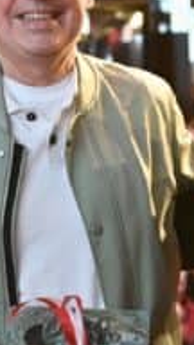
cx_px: 334
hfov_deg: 6.3
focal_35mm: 190
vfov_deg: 11.3
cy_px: 182
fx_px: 1738
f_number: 2.8
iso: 720
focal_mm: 34
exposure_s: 1/80
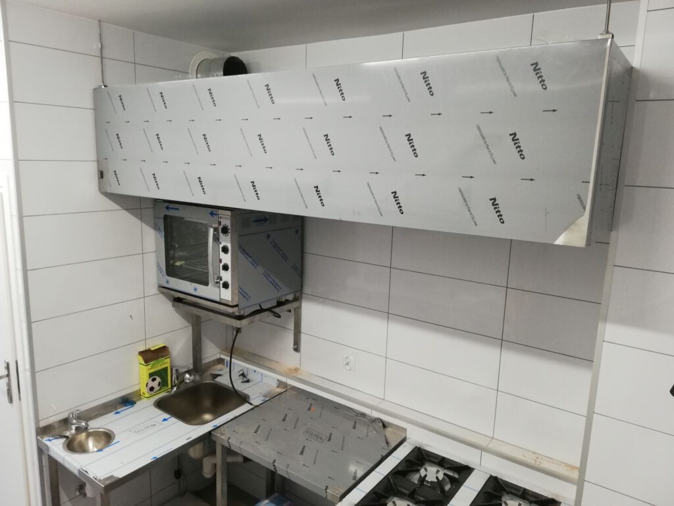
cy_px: 253
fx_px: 506
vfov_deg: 53.1
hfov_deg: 67.3
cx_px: 337
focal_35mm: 26
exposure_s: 1/33.3
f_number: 2.2
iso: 200
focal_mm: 3.81
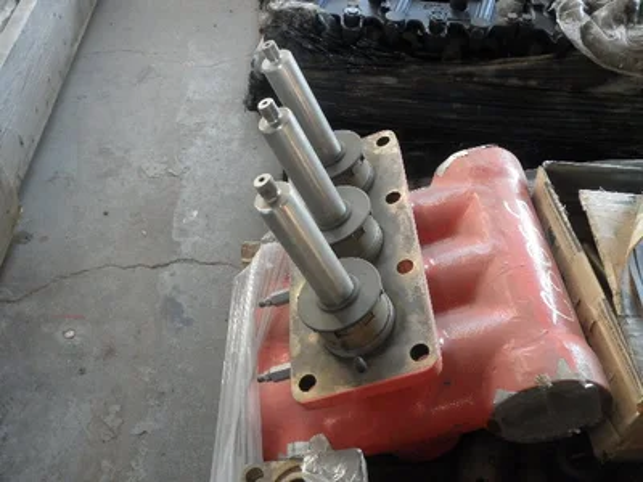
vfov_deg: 40.7
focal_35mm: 35
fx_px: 650
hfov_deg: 52.6
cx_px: 322
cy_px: 241
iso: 320
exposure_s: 1/60
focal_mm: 6.1
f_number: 3.2
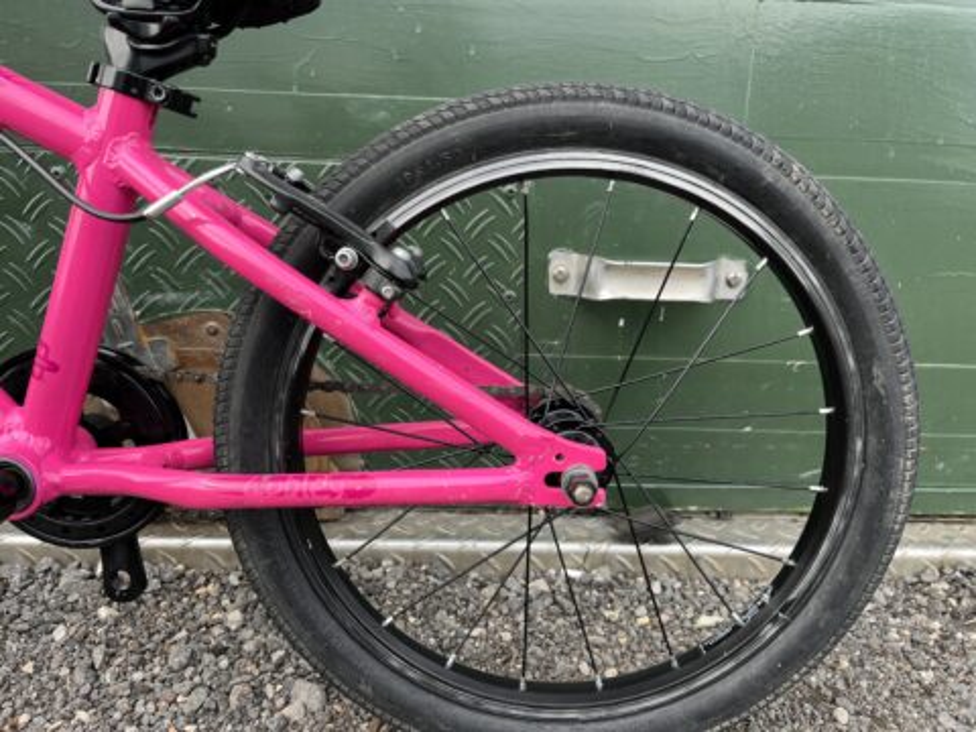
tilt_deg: -13.5
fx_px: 733
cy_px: 366
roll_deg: +0.0
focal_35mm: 26
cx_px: 488
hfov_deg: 67.3
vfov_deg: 53.1
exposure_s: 1/461
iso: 50
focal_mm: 5.1
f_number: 1.6
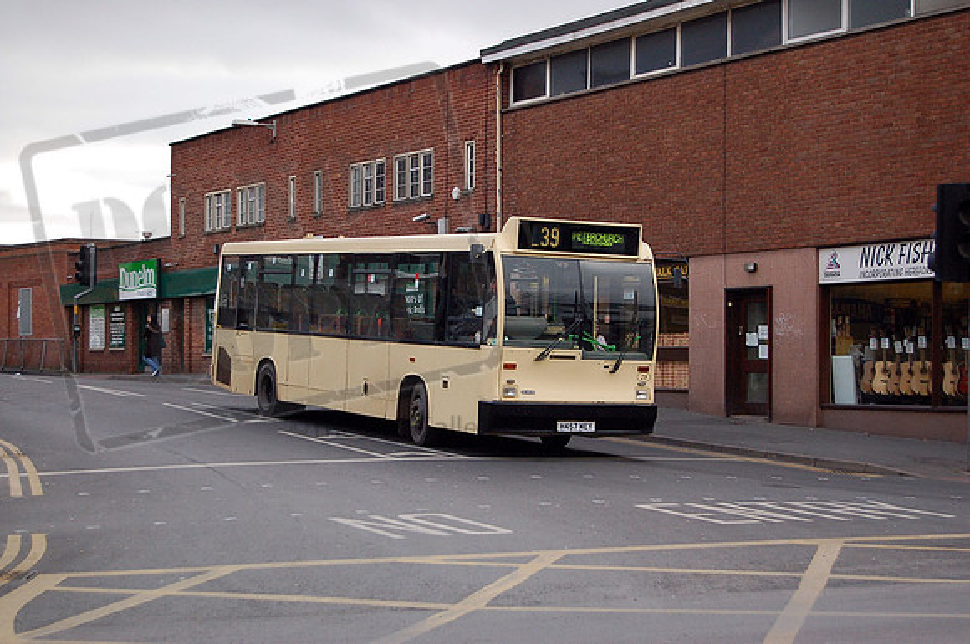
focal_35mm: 68
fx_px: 1816
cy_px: 322
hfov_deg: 29.9
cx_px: 485
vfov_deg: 20.1
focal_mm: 45
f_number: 5.3
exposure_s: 1/500
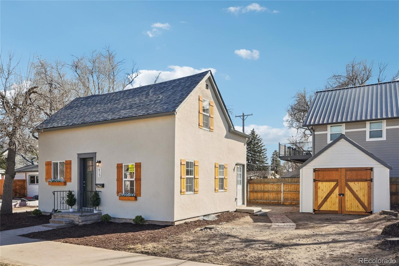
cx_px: 200
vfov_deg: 50.1
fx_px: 284
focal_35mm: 26
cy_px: 133
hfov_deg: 70.1
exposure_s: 1/250
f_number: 8
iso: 800
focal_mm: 17.1
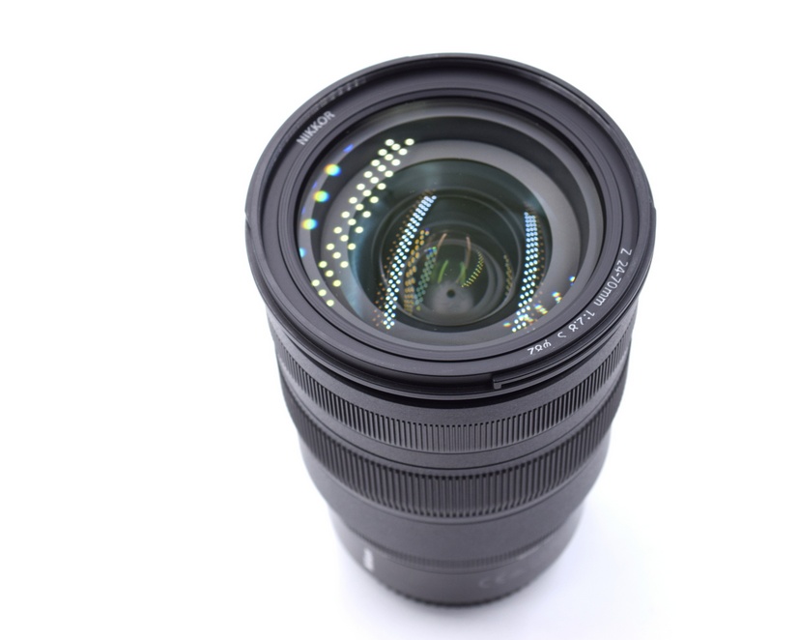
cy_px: 320
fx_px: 2010
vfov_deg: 18.1
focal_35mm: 85
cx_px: 366
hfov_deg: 22.5
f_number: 8
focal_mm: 50
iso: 400
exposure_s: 1/125
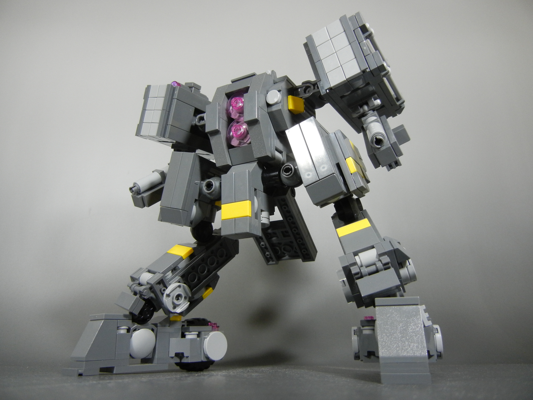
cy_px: 200
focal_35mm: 30
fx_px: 462
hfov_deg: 60.0
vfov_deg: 46.8
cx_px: 266
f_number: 3.5
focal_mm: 5.4
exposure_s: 1/52.8
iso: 400
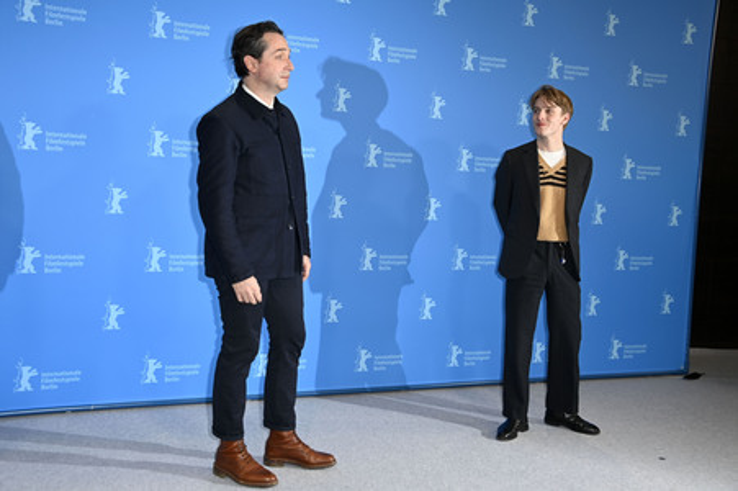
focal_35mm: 36
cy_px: 246
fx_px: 737
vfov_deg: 36.8
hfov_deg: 53.2
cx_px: 369
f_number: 5.6
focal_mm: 36
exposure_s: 1/200
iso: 800
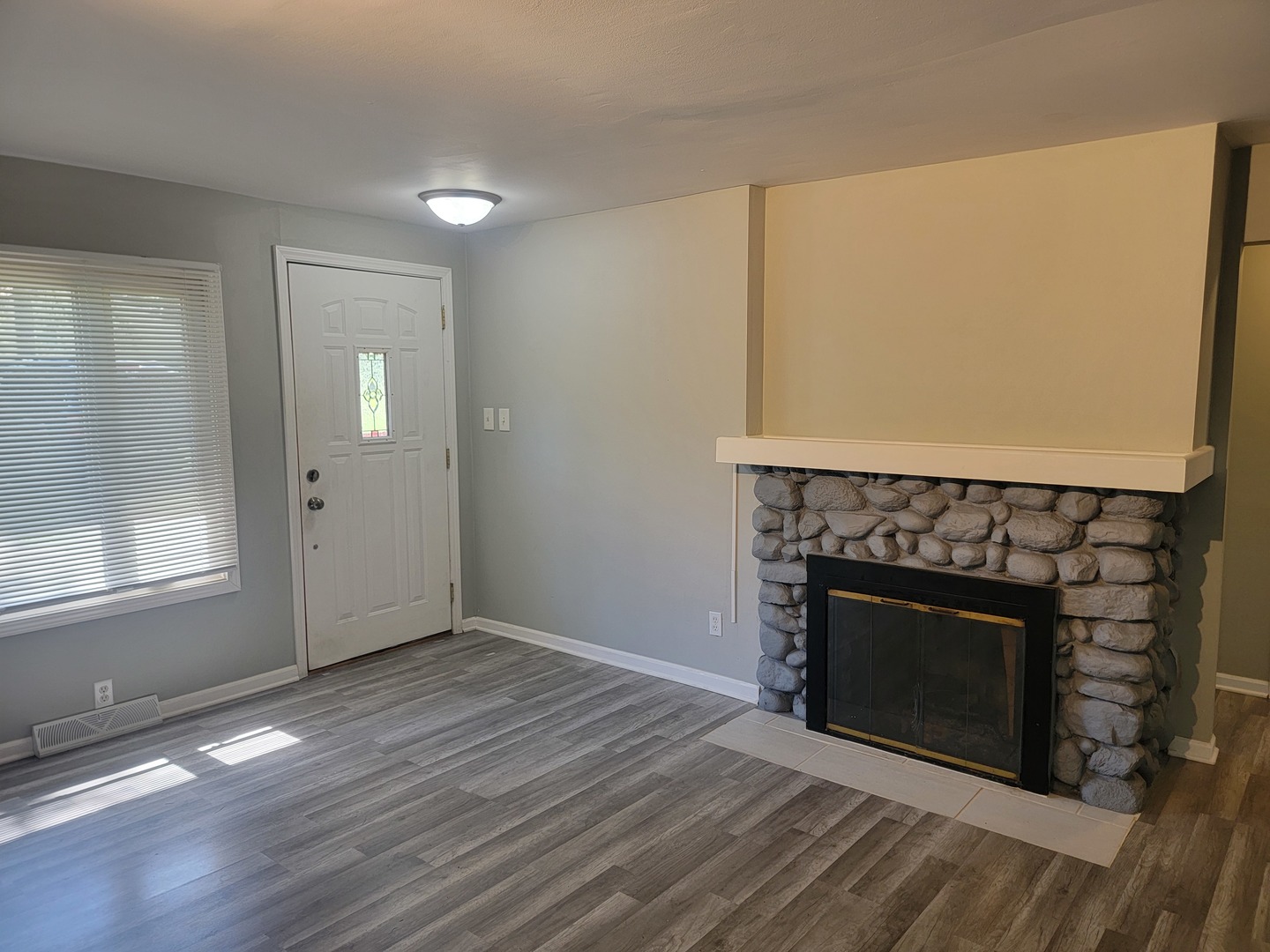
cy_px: 476
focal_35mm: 24
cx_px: 635
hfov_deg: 71.6
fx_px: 881
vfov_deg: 56.8
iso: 125
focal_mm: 6.7
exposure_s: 1/120
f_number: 1.8
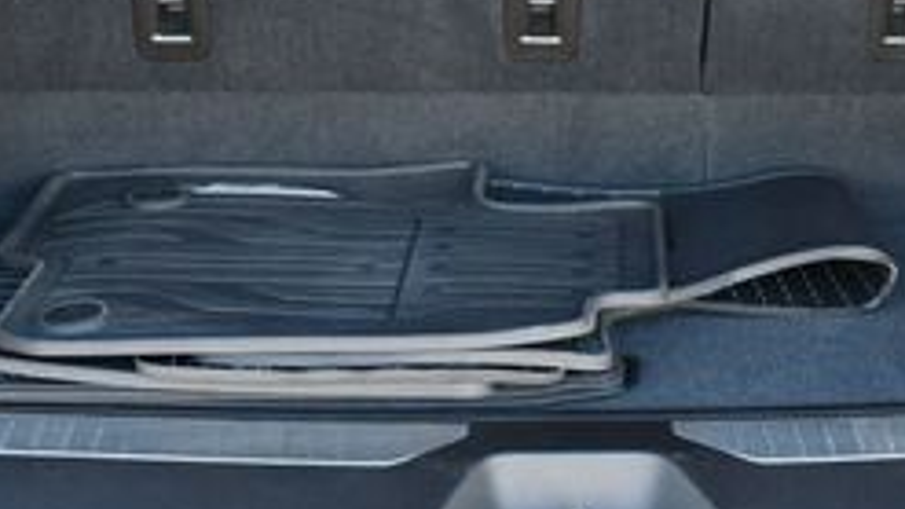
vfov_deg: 12.2
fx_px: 2352
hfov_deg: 21.8
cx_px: 542
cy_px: -33
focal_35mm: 98
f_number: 3.5
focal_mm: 18
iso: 640
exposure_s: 1/250
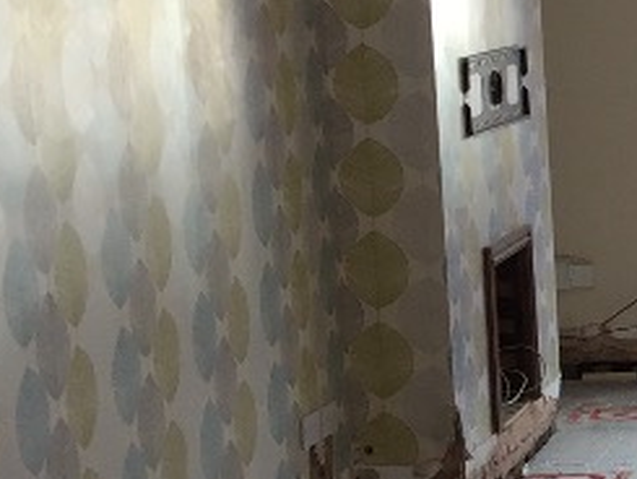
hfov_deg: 12.0
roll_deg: -1.7
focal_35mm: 142
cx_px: 1375
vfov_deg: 10.3
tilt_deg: -12.8
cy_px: 526
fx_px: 2614
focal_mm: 4.15
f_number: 2.2
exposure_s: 1/100
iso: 32
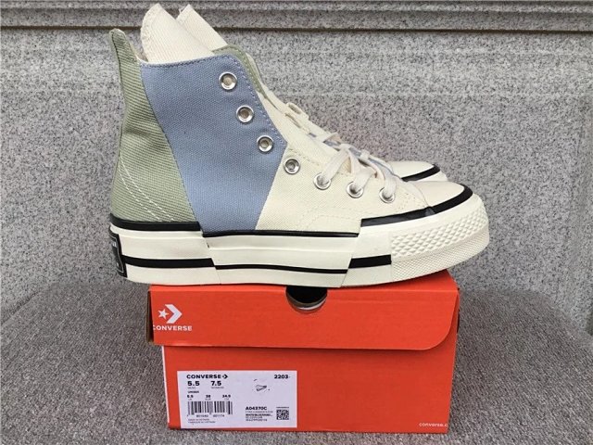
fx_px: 531
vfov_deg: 45.4
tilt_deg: -15.4
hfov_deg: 58.4
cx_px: 296
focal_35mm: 31
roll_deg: +0.0
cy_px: 222
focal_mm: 3.3
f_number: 2.4
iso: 25
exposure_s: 1/123
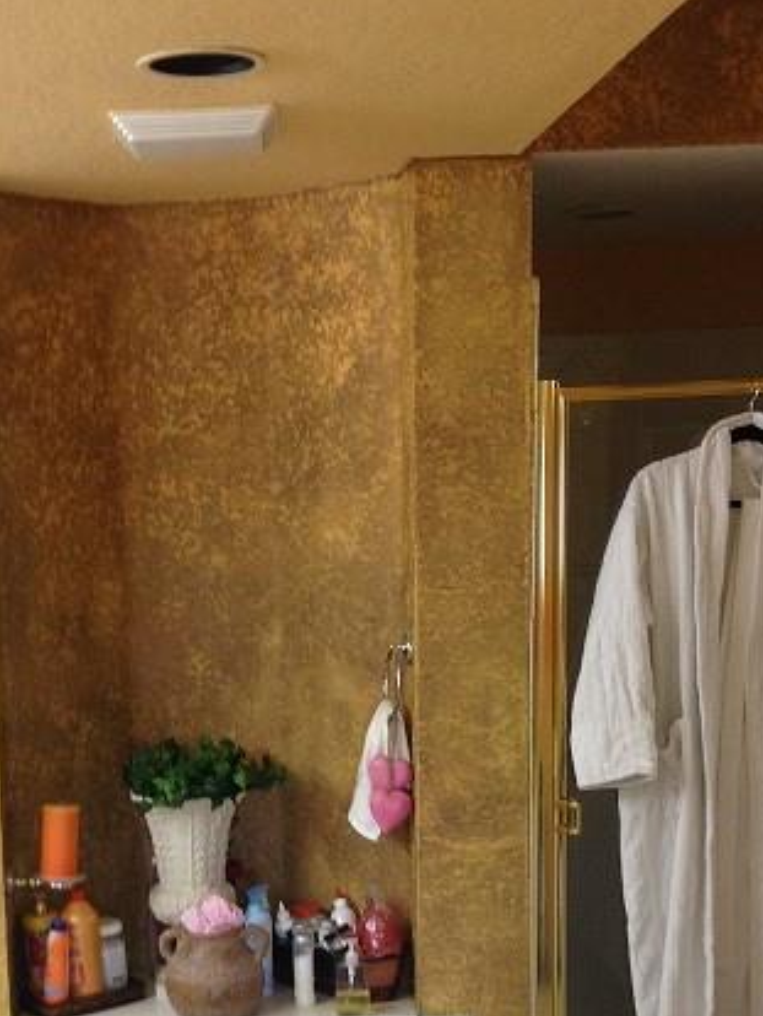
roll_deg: +1.9
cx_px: 196
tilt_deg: -7.8
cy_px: 859
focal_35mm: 65
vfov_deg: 28.9
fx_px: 1908
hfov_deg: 22.4
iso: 100
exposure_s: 1/20
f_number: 2.4
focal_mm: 4.12
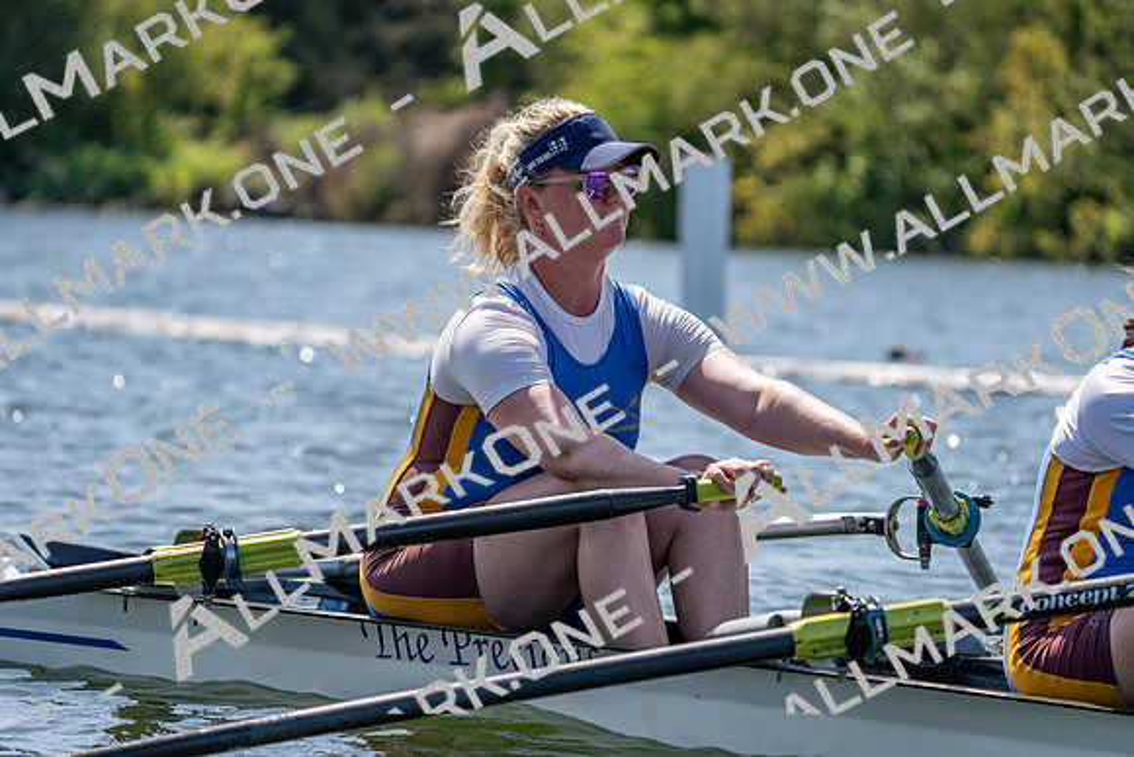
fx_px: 7089
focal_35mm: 225
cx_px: 567
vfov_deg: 6.1
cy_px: 378
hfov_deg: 9.1
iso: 320
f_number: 5.6
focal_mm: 225
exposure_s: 1/2000
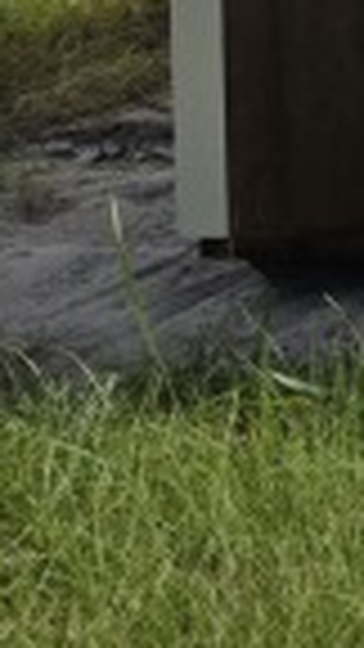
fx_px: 1905
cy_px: -396
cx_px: 1380
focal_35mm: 111
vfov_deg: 17.0
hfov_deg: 7.8
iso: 80
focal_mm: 6.3
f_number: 1.7
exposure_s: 1/4434
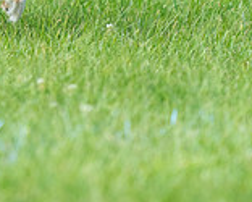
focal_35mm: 1222
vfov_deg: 1.3
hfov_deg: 1.6
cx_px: 8
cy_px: -93
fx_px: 9120
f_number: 6.3
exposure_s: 1/4000
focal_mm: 350
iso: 2500
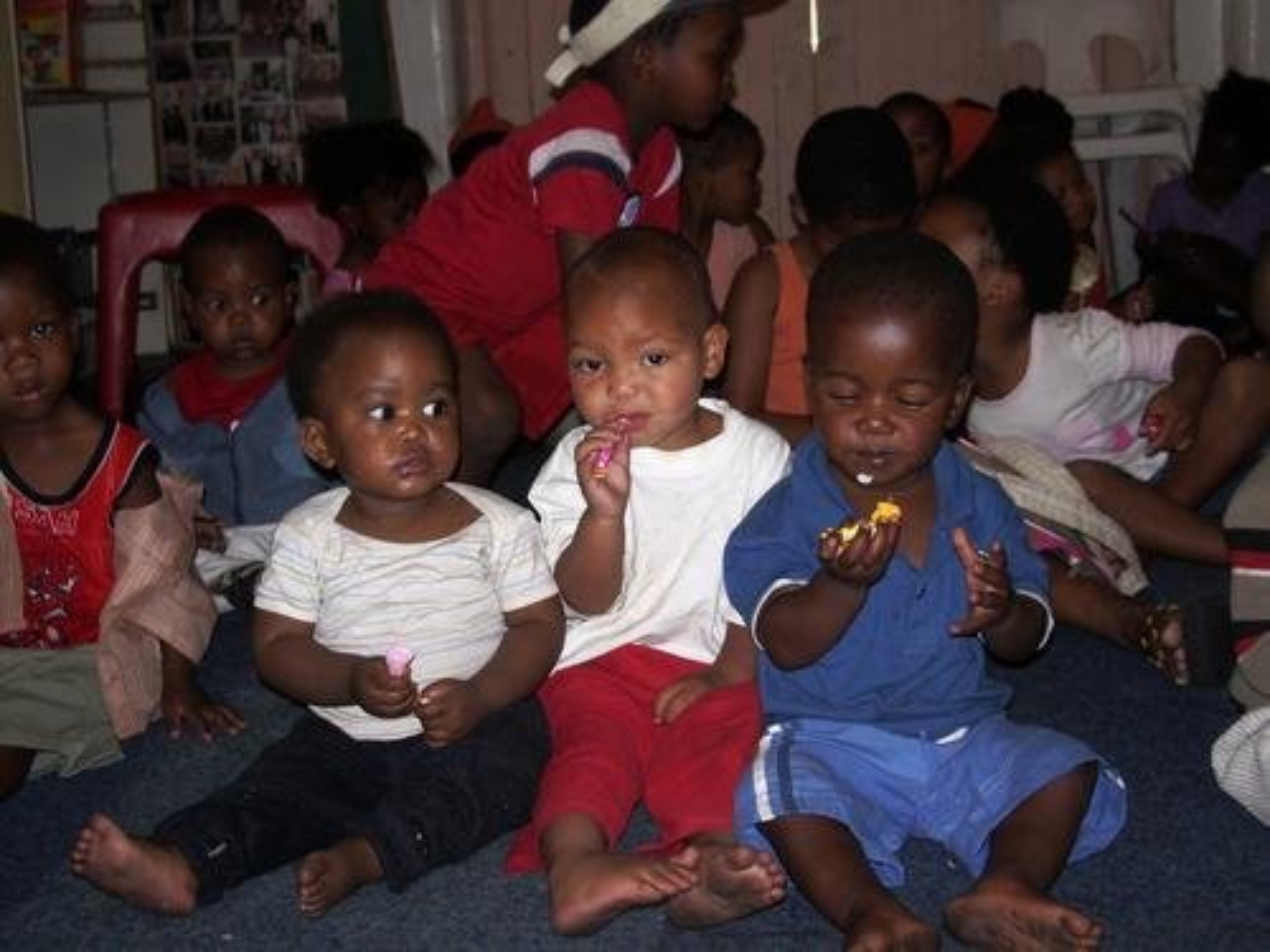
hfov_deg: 38.2
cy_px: 476
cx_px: 635
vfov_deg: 29.1
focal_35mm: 50
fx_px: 1834
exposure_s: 1/50
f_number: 3.1
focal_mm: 8.2
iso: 100
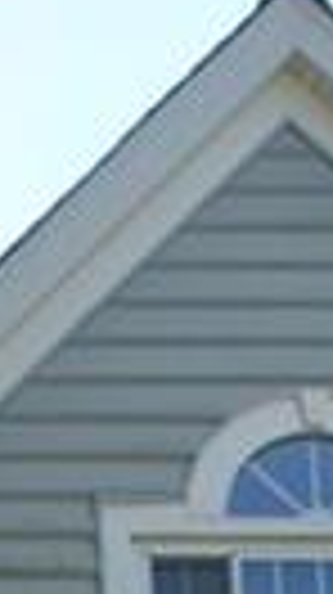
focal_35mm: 293
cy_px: 1040
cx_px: -410
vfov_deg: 7.2
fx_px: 4611
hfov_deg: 4.1
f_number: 4
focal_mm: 24
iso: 140
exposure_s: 1/500
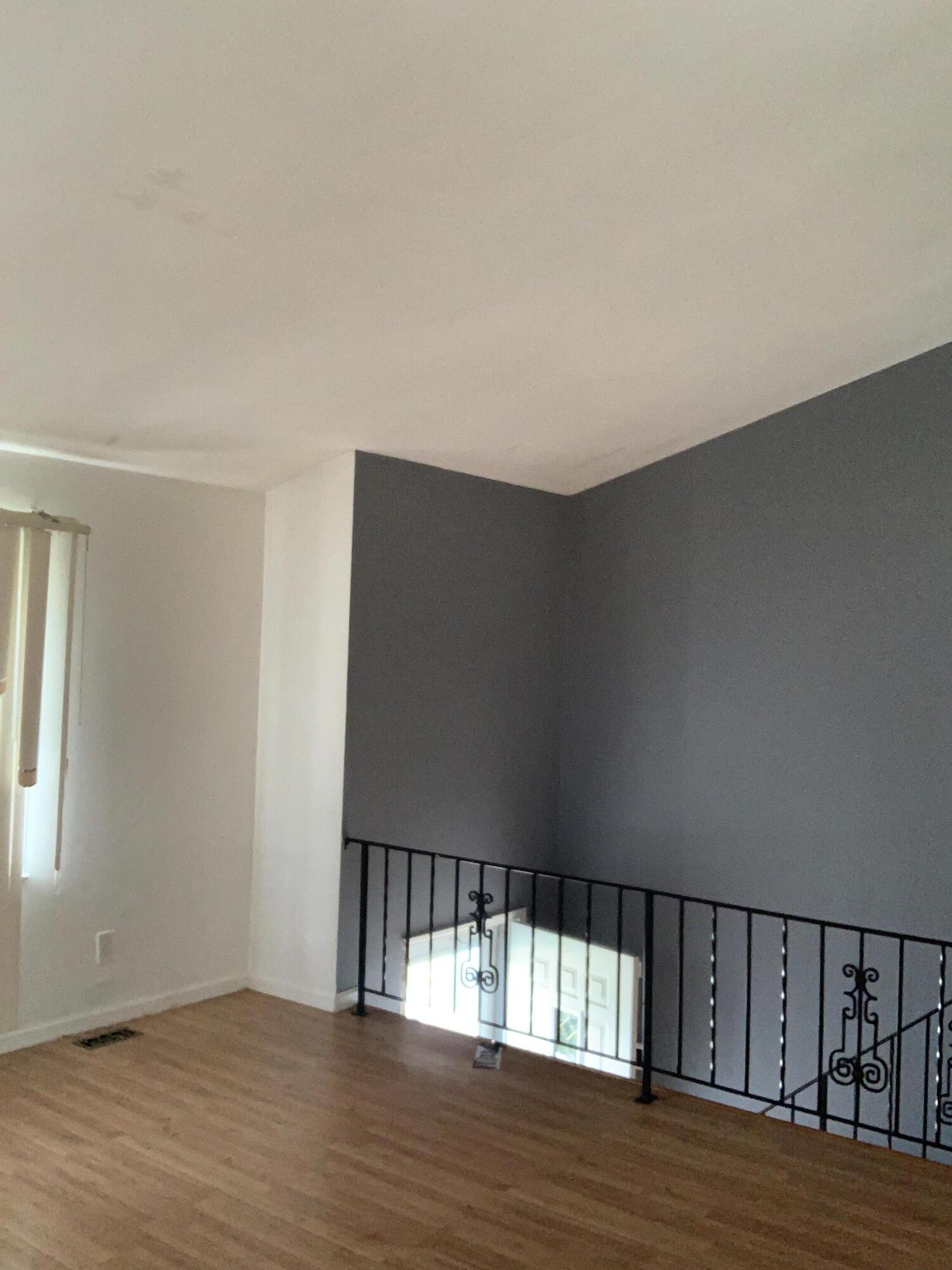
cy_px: 635
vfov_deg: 56.8
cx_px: 476
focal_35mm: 32
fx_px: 1173
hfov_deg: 44.2
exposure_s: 1/40
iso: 320
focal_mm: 2.87
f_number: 2.2
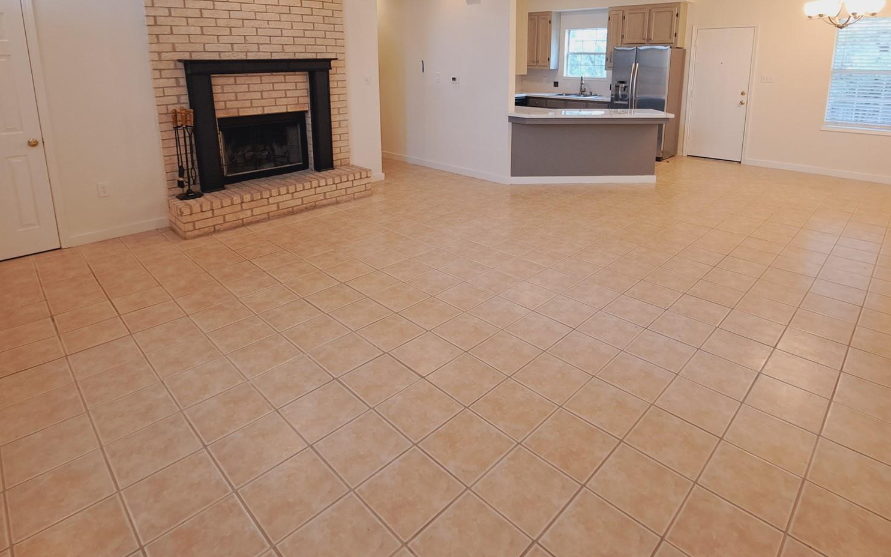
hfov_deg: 88.0
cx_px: 463
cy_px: 163
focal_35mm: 19
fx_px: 461
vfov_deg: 59.9
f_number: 2.2
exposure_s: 1/40
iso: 125
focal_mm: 1.74
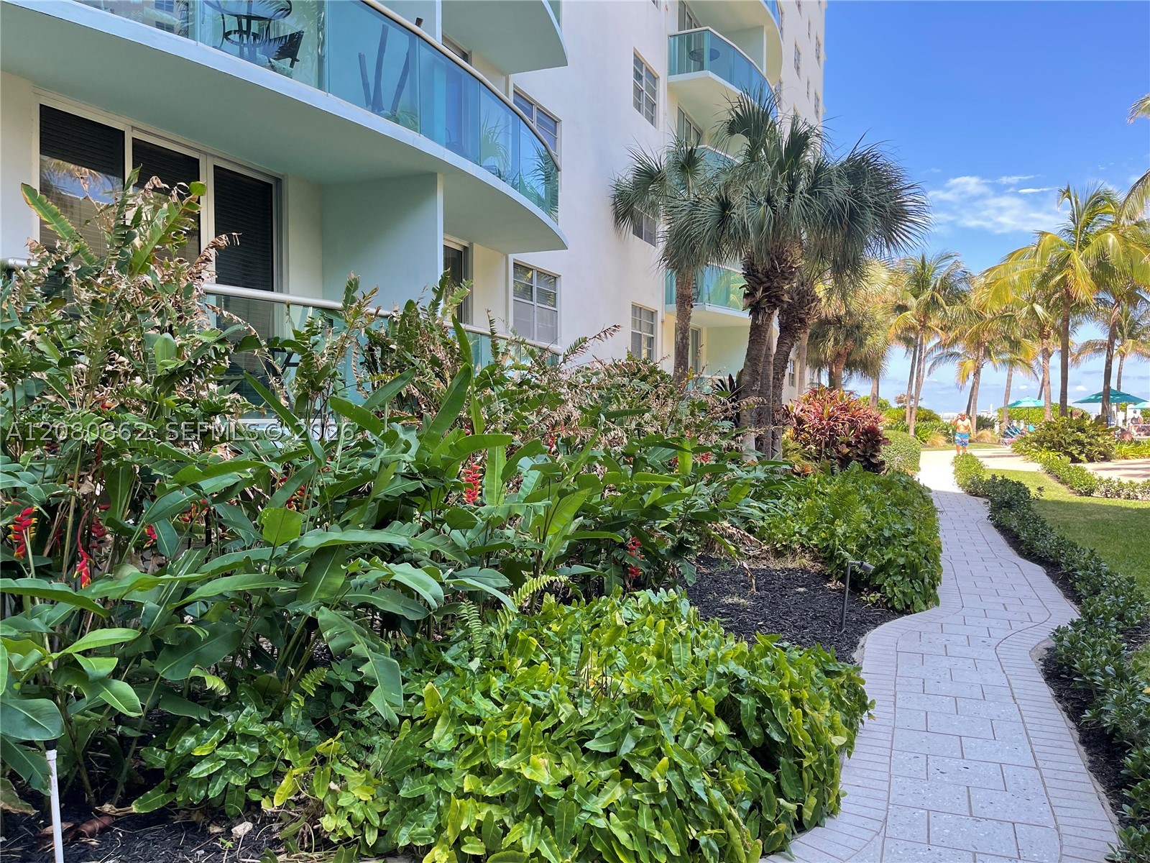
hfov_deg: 67.3
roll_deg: -1.1
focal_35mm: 26
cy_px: 432
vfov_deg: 53.1
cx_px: 575
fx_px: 864
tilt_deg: -0.8
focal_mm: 5.1
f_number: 1.6
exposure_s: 1/359
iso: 32
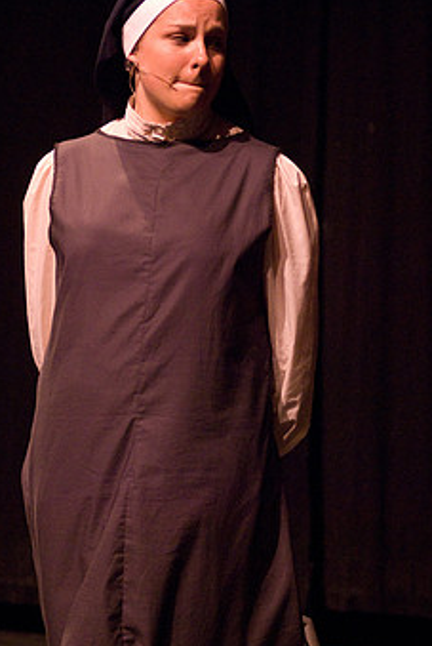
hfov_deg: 6.0
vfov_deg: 8.9
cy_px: 303
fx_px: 4145
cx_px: 157
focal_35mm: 231
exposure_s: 1/125
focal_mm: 116
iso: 1600
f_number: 2.8
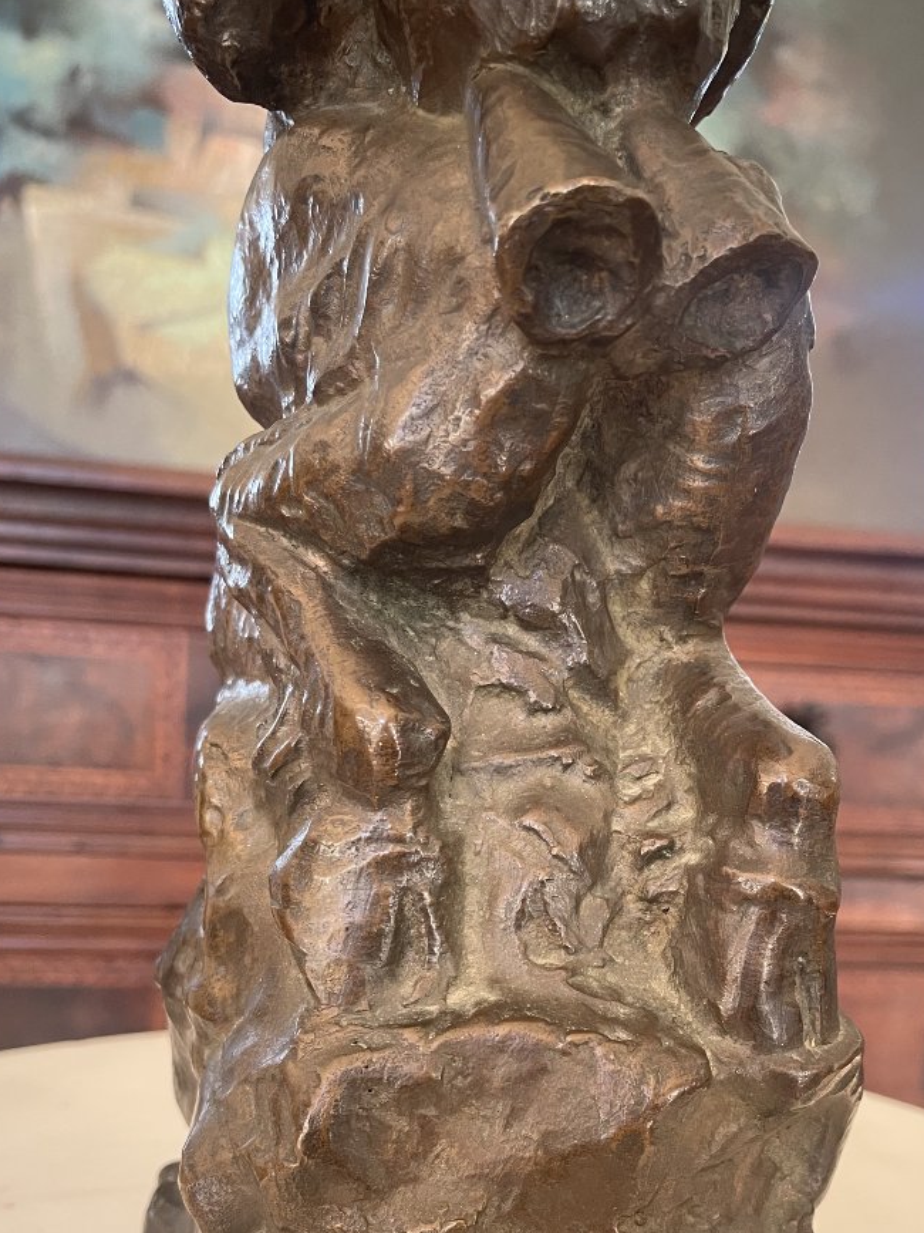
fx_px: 1282
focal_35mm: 36
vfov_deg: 50.2
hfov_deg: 39.4
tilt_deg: -6.1
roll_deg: -2.9
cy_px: 849
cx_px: 574
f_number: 1.6
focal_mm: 4.2
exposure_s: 1/94
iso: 125
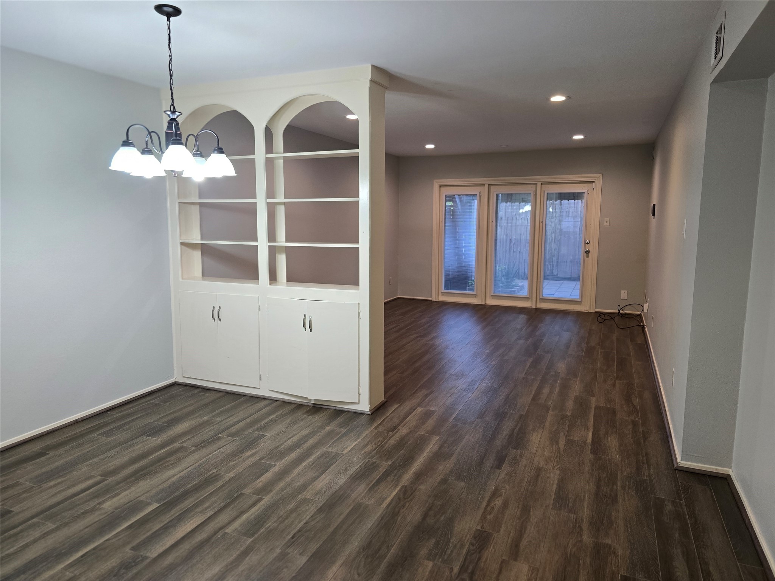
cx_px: 388
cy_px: 290
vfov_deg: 58.9
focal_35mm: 23
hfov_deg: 73.9
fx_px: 515
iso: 200
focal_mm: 6.3
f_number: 1.7
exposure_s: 1/120
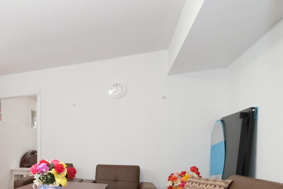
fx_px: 236
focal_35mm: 30
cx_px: 2
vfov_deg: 41.5
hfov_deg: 50.5
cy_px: 155
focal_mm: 10
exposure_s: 1/100
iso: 2500
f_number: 4
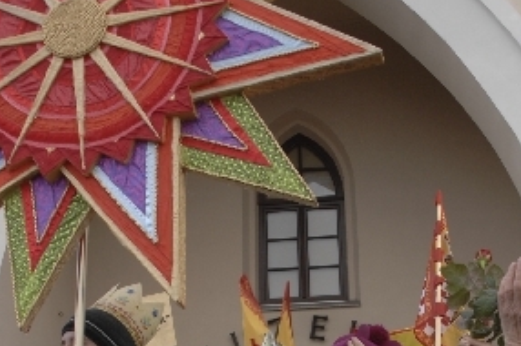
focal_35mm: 84
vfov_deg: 15.8
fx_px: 1214
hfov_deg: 24.2
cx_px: 313
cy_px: 380
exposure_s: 1/160
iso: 100
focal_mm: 20
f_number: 3.5
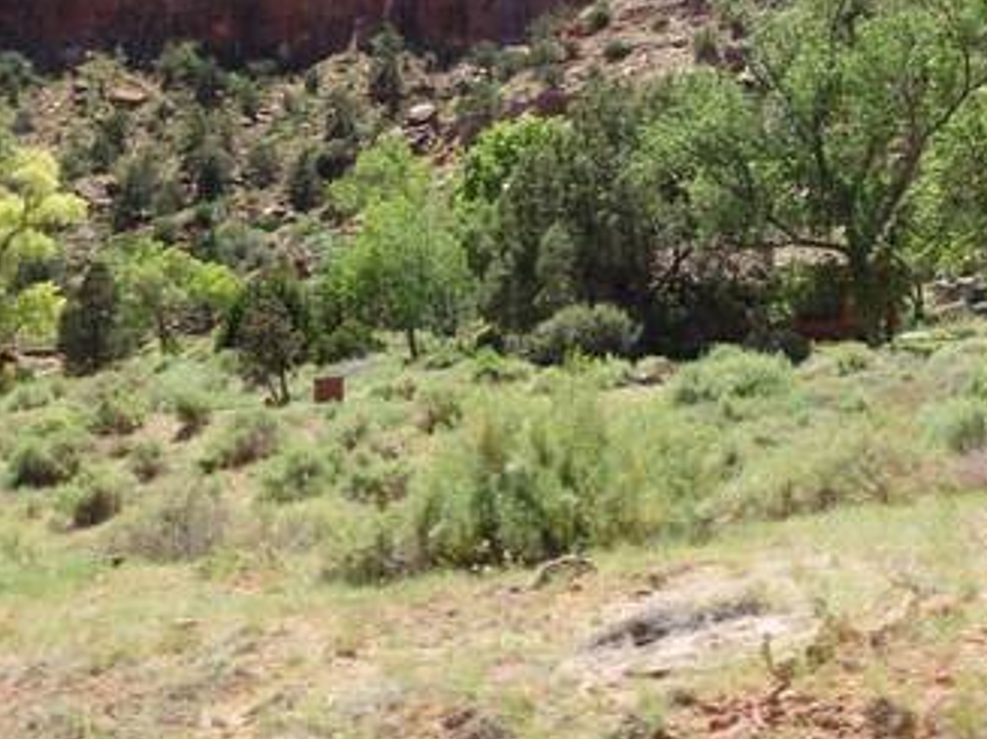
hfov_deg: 34.3
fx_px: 1568
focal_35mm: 55
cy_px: 219
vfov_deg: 26.3
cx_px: 724
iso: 125
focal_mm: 6.4
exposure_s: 1/400
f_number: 4.5
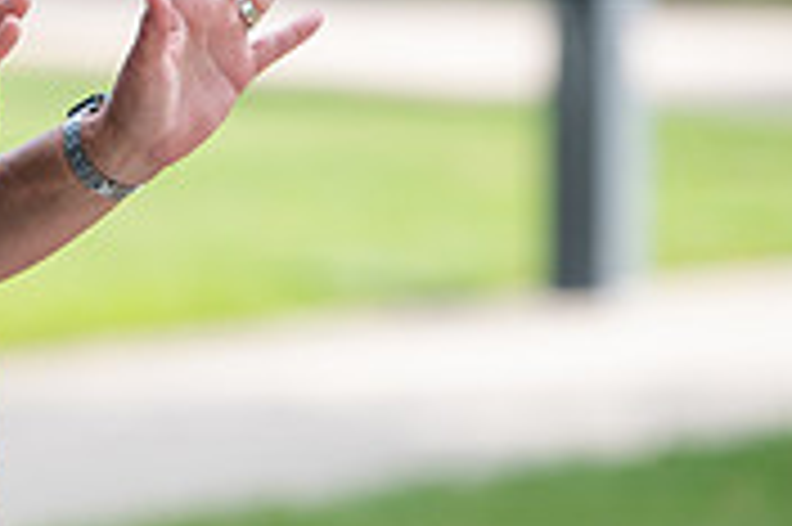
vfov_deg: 3.1
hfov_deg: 4.6
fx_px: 9803
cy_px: -128
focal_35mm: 446
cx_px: -270
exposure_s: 1/640
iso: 160
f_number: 3.2
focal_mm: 135
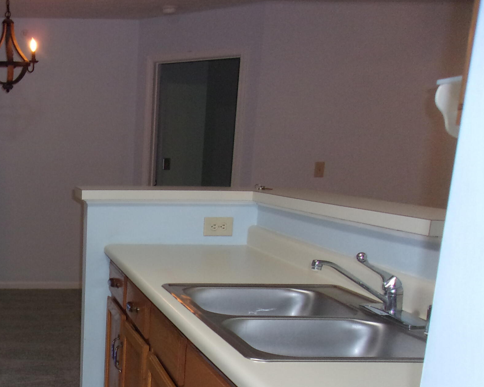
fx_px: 716
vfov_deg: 29.5
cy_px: 317
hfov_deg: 34.8
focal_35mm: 50
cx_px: 34
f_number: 3
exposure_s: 1/34
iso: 200
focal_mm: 4.9
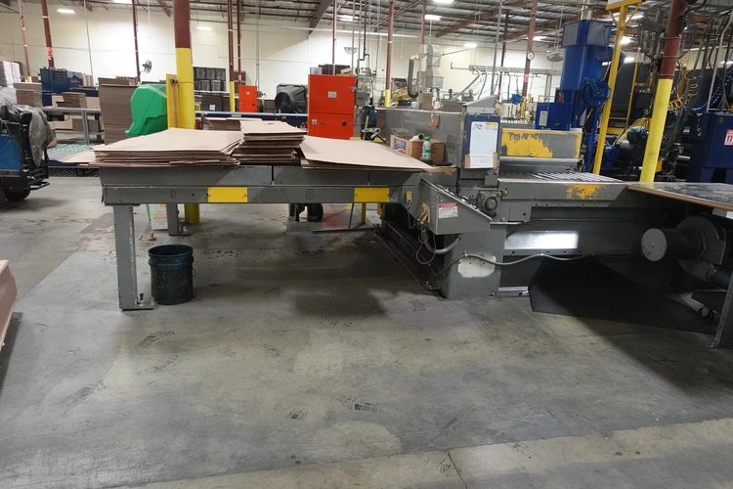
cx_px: 366
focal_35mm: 24
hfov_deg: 73.7
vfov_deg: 53.1
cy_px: 244
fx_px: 489
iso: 2000
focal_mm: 8.8
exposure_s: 1/250
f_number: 1.8
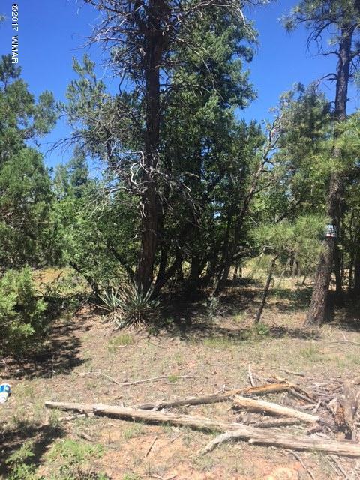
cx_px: 180
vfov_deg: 61.7
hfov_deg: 48.2
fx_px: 402
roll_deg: -0.2
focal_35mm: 29
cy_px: 240
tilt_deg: +0.9
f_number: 2.2
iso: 25
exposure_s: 1/651
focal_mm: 4.15
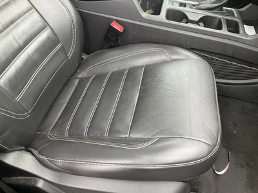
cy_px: 96
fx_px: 216
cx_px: 129
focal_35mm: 29
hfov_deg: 61.7
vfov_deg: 48.2
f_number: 1.8
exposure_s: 1/83
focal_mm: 3
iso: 64
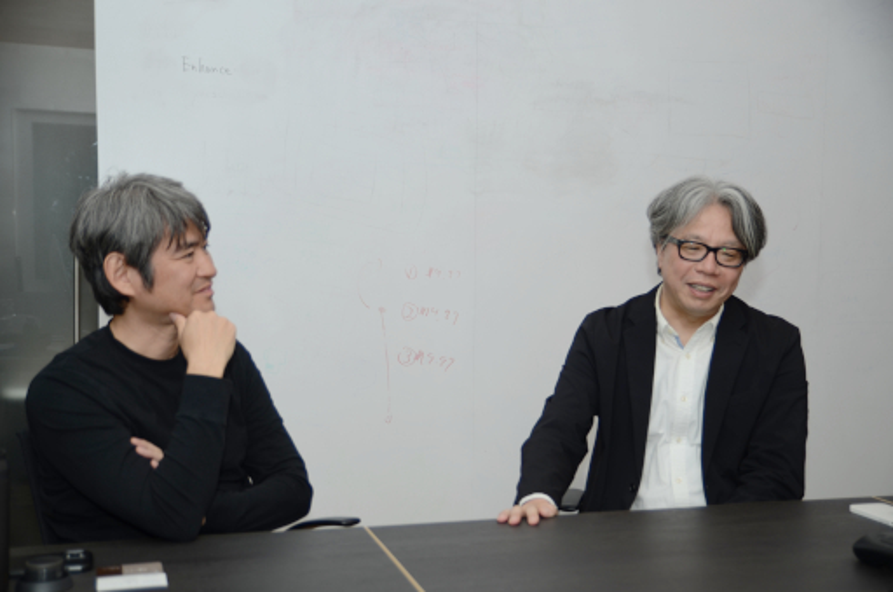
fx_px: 1114
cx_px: 446
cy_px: 296
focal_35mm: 45
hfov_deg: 43.7
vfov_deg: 29.7
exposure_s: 1/200
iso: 100
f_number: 2.8
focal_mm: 30
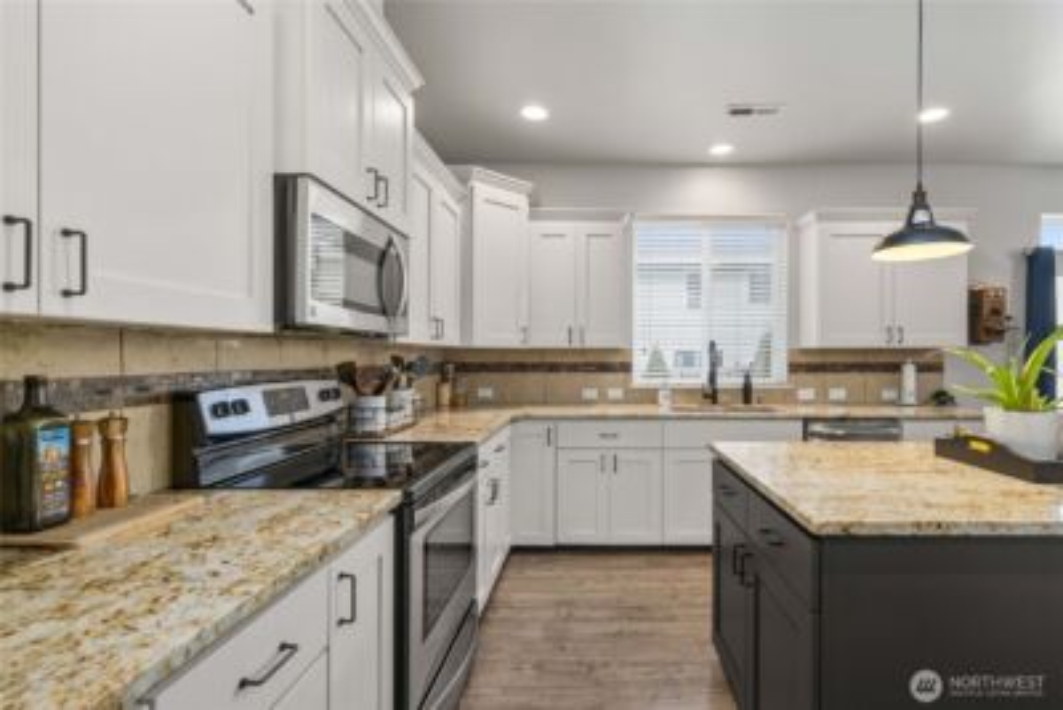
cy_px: 355
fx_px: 443
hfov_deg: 100.4
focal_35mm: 15
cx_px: 532
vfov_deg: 77.4
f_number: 6.3
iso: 1000
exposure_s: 1/25
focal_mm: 15
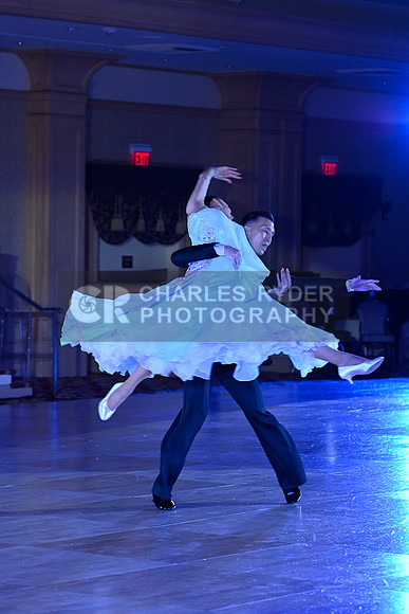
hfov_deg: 10.2
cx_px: 204
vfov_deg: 15.2
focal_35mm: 135
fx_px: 2299
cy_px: 307
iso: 1600
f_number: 4
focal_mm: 135
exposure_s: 1/200
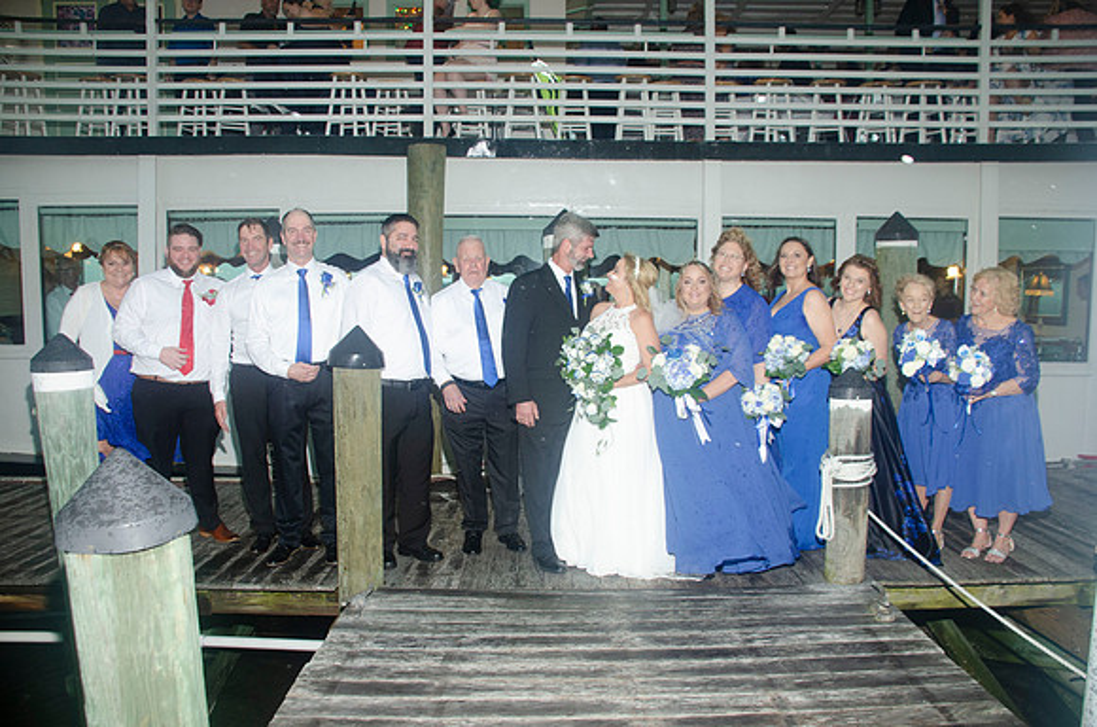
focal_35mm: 27
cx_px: 548
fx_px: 821
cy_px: 364
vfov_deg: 47.7
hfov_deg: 67.5
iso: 400
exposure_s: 1/30
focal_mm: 18
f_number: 5
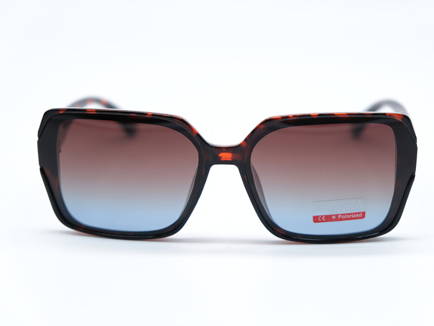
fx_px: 928
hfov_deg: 26.3
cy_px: 161
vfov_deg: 19.9
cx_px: 235
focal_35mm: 74
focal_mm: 44.4
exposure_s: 1/160
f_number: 4
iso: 160
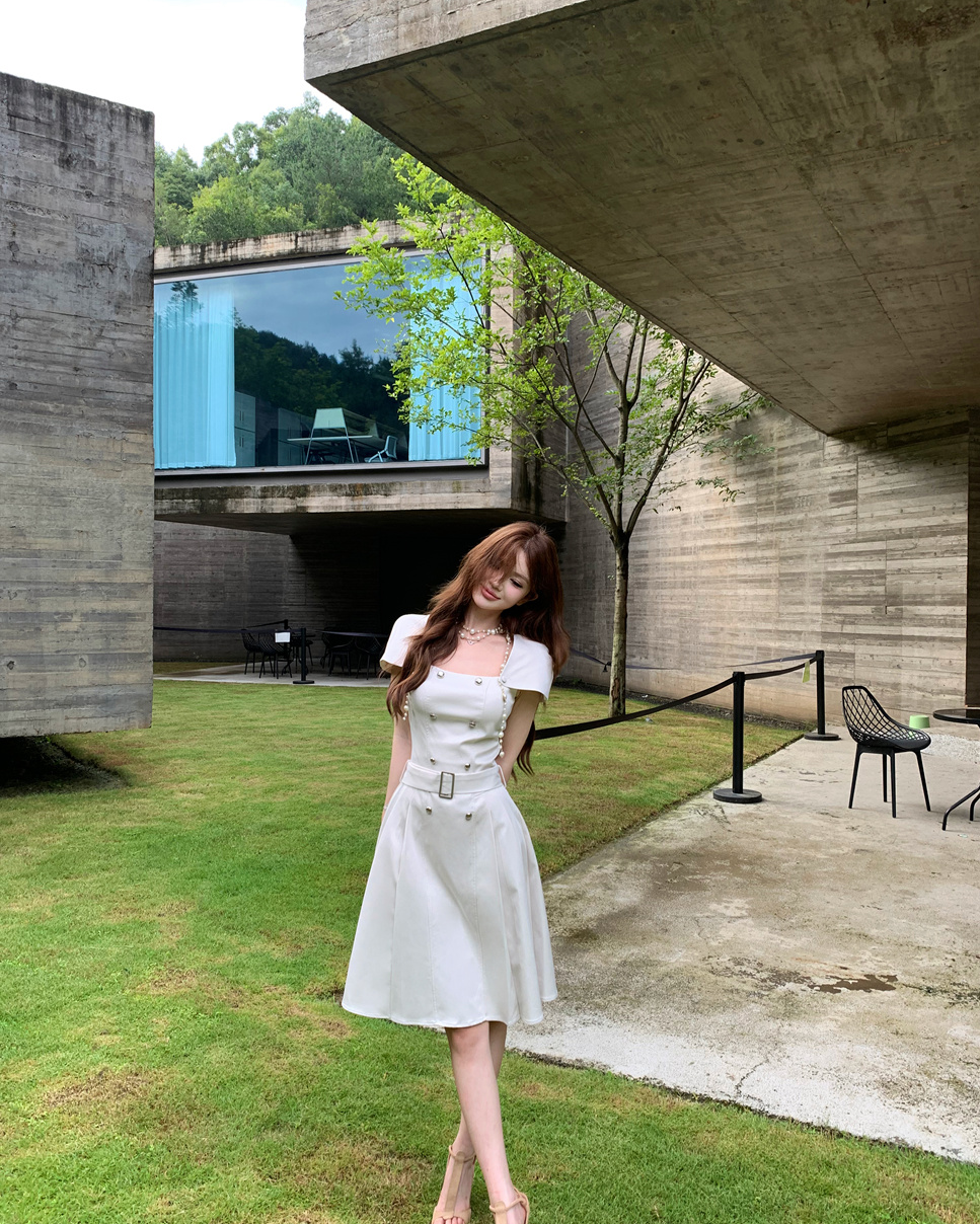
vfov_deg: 62.1
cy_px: 658
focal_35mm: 28
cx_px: 499
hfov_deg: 51.5
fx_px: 1015
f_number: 1.8
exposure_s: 1/122
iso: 32
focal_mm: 4.25
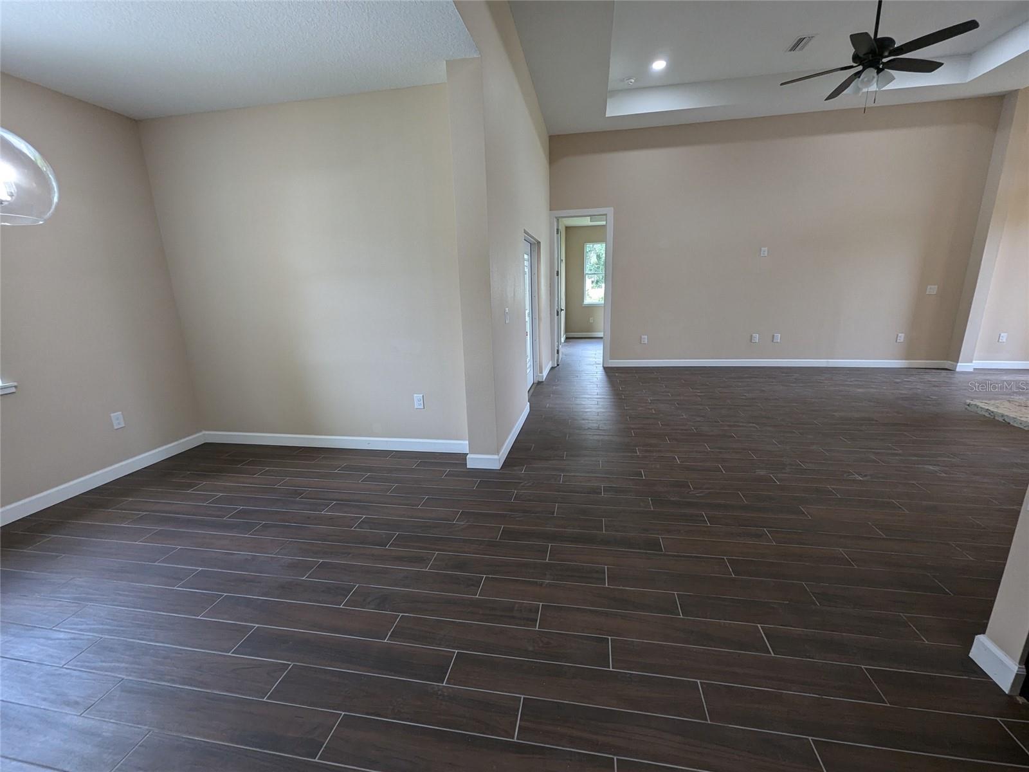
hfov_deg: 106.2
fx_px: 386
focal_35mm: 13
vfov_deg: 89.9
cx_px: 514
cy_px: 386
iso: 45
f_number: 2.2
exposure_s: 1/30
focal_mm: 1.95
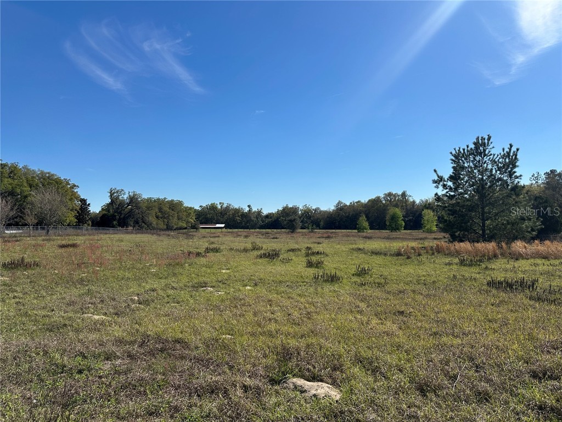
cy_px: 211
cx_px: 281
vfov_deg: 56.8
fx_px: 390
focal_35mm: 24
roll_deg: -0.5
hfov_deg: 71.6
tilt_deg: +3.1
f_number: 1.78
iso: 80
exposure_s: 1/6623
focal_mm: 6.86
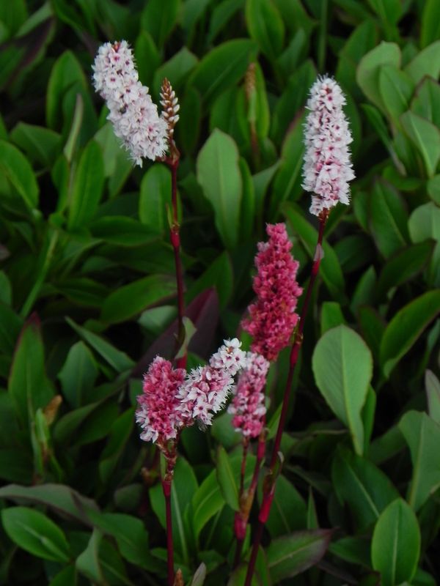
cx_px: 220
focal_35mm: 212
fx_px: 3593
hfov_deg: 7.0
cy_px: 293
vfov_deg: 9.3
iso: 160
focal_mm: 37.7
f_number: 5
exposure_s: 1/50
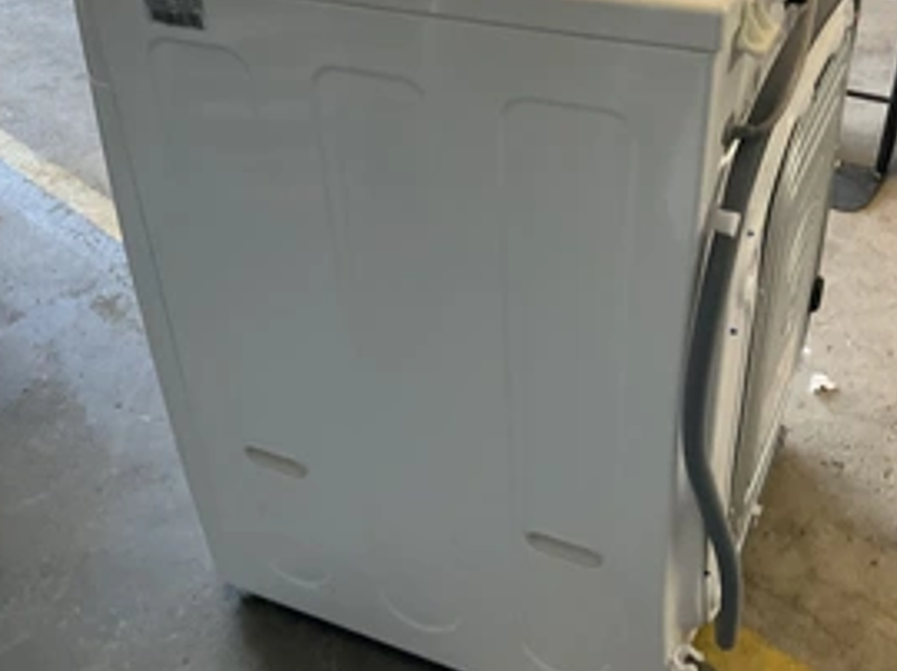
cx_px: 455
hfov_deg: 43.9
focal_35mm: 43
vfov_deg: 33.5
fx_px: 1113
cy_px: 299
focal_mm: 3
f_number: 1.8
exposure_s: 1/60
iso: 160
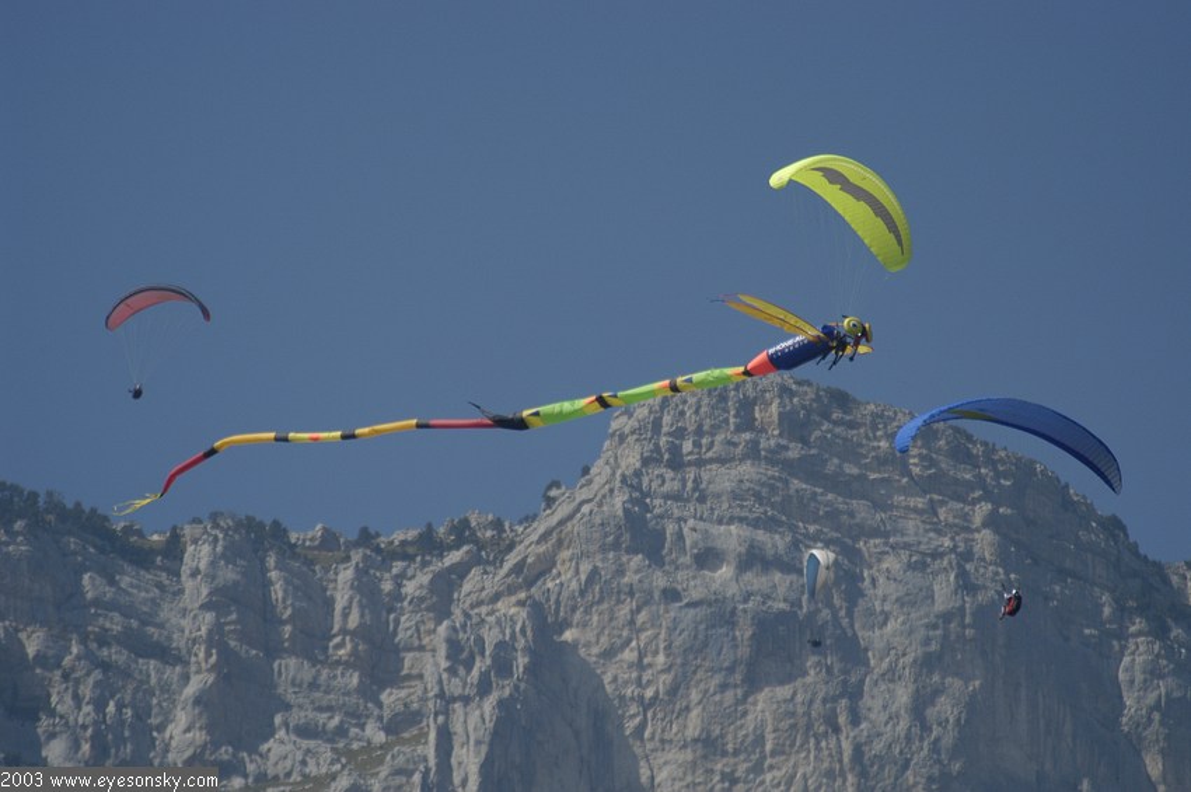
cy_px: 396
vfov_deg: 2.3
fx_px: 19831
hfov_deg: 3.4
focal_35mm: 600
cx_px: 596
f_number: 5.6
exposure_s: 1/1500
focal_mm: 400
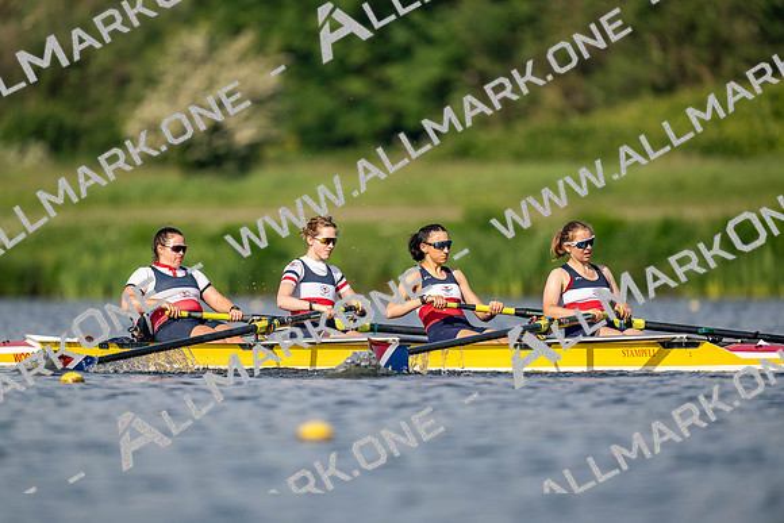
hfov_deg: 3.4
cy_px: 262
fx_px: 13069
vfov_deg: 2.3
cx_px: 392
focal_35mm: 600
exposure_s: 1/2500
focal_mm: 600
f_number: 4
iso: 220
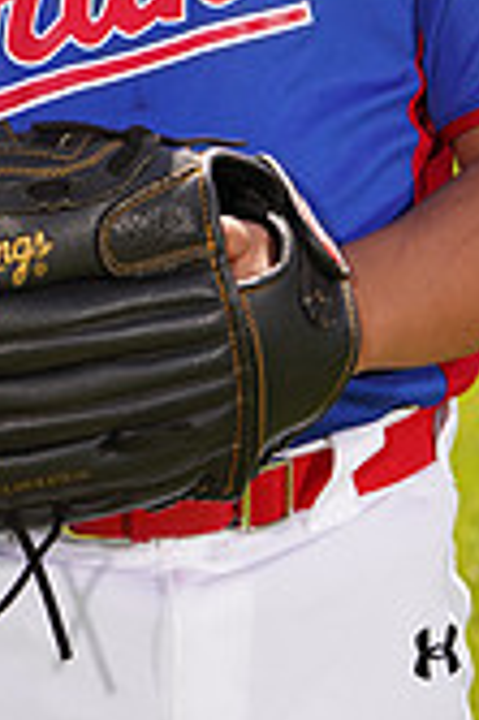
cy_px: -155
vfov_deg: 5.9
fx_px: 6959
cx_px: -50
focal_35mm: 348
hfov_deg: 3.9
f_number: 9
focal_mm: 100
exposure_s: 1/160
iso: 100
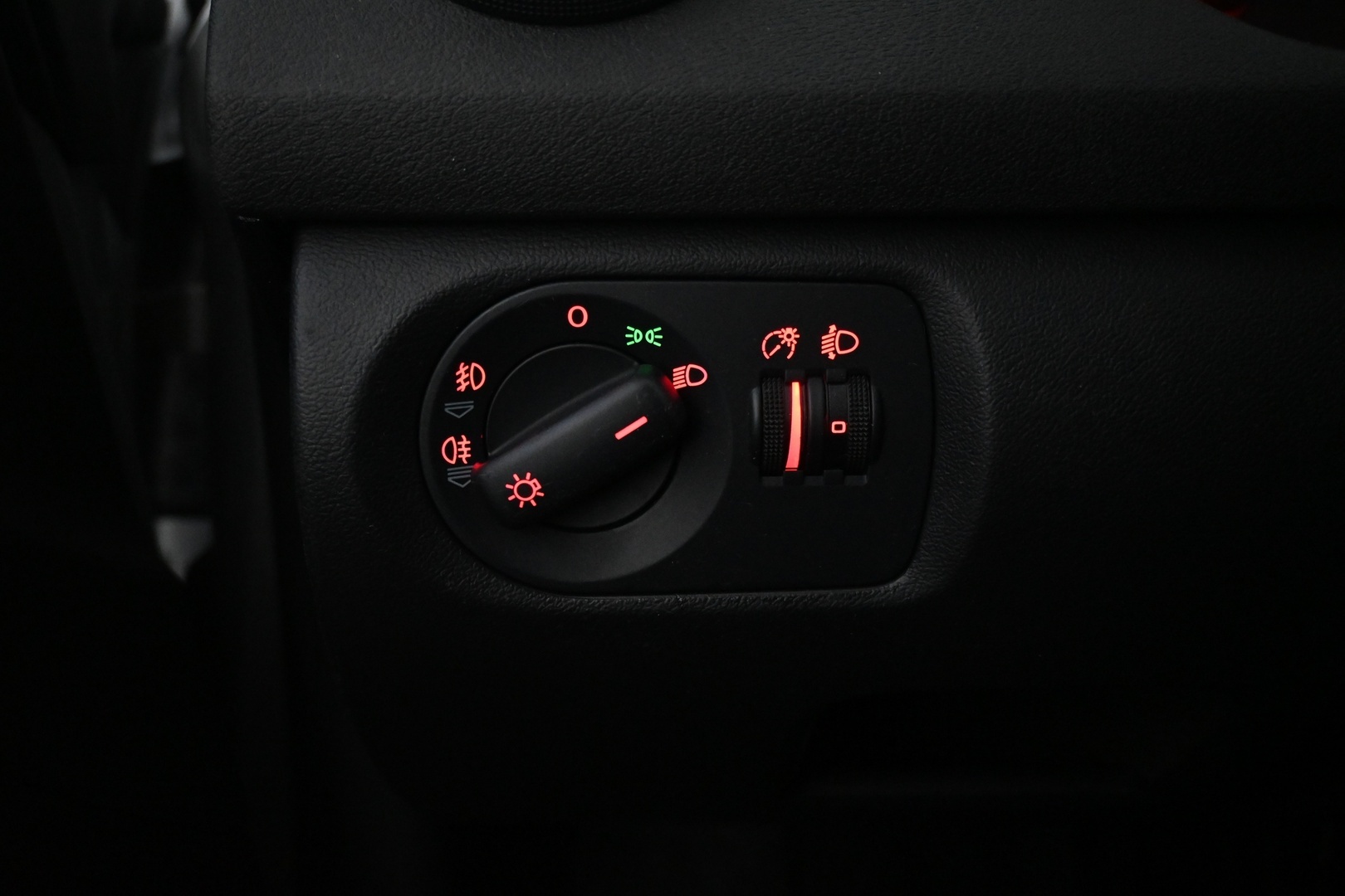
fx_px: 1233
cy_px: 448
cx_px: 672
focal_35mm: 33
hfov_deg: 57.2
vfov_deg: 40.0
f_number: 4
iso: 5600
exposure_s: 1/40
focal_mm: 22
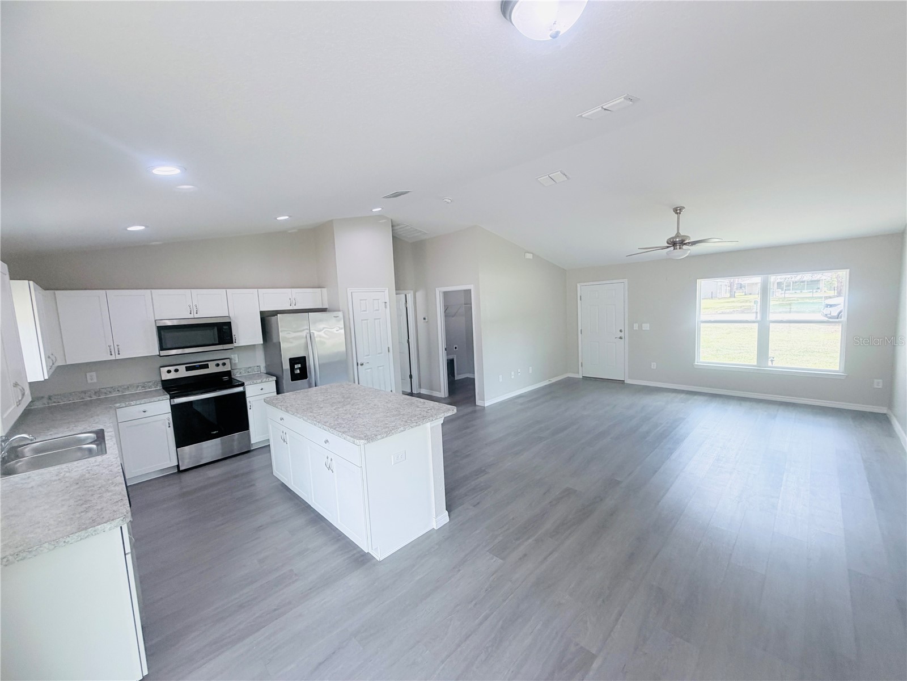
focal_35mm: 14
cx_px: 454
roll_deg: +3.7
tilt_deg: -5.4
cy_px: 340
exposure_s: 1/120
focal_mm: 2.22
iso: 125
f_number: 2.2
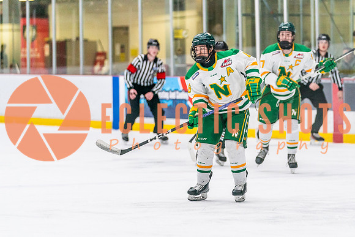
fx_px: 2234
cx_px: 218
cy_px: 122
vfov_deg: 6.1
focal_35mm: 227
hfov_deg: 9.1
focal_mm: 154
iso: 3200
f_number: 2.8
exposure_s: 1/1250
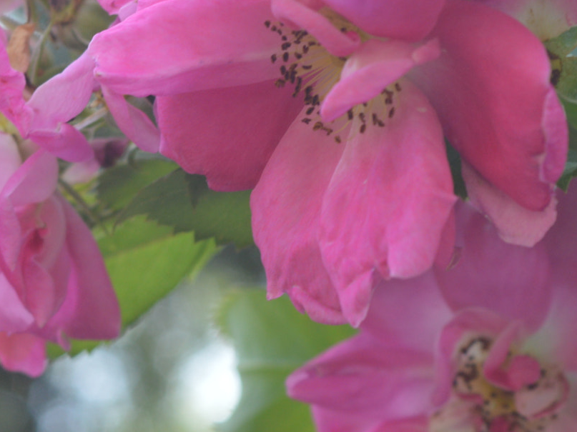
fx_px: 3354
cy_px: 84
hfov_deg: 9.8
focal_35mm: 201
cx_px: 300
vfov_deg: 7.4
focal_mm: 55
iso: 250
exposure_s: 1/125
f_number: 8
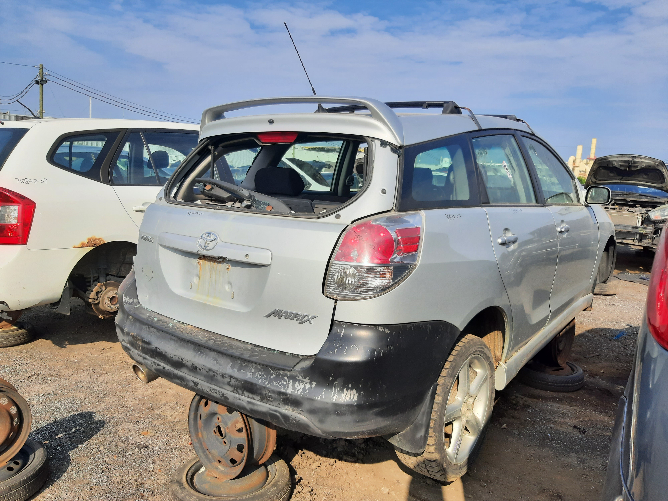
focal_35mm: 26
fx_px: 502
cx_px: 334
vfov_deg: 53.1
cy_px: 250
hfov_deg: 67.3
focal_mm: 3.92
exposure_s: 1/1603
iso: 40
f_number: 1.7
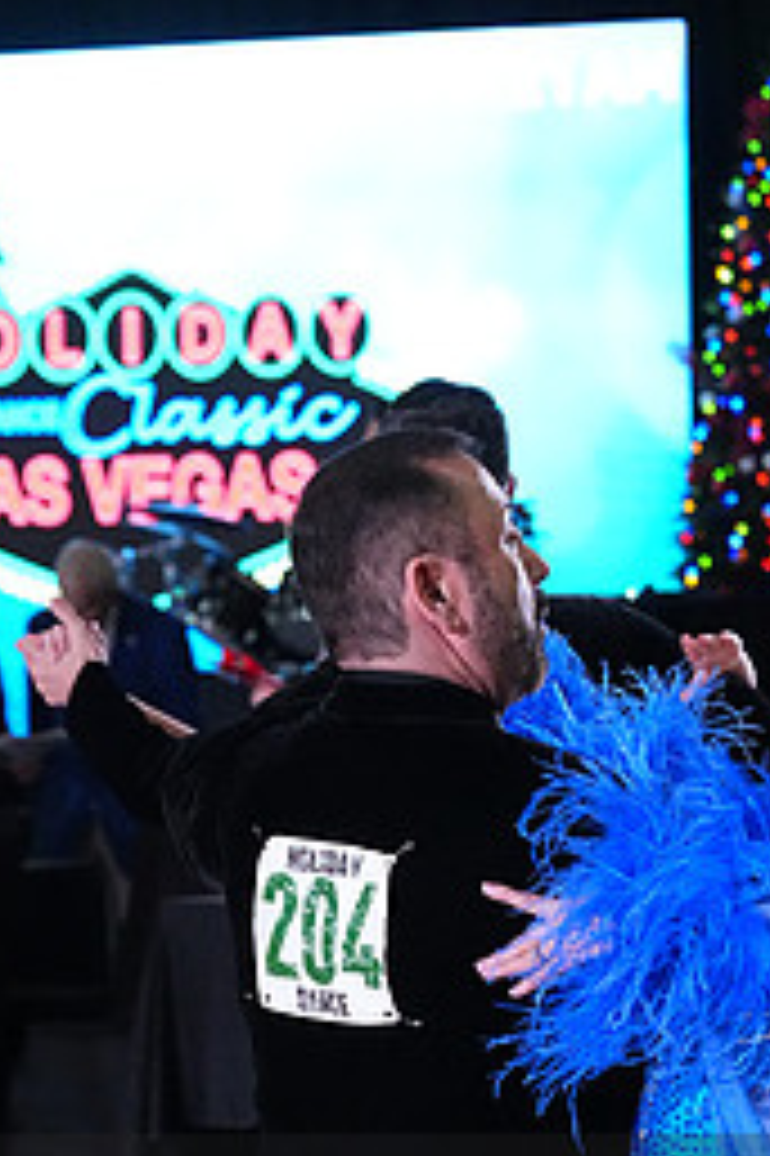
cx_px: 601
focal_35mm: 253
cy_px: 1286
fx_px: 8127
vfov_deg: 8.1
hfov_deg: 5.4
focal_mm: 112
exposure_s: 1/400
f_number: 6.3
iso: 10000
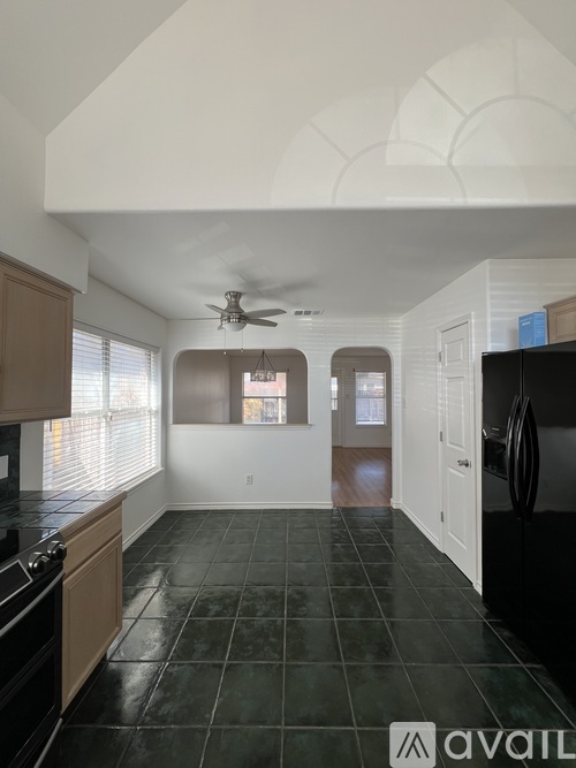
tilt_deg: +1.5
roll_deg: +0.3
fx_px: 289
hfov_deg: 89.9
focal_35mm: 13
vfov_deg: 106.2
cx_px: 288
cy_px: 384
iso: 32
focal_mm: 1.57
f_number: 1.8
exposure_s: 1/112
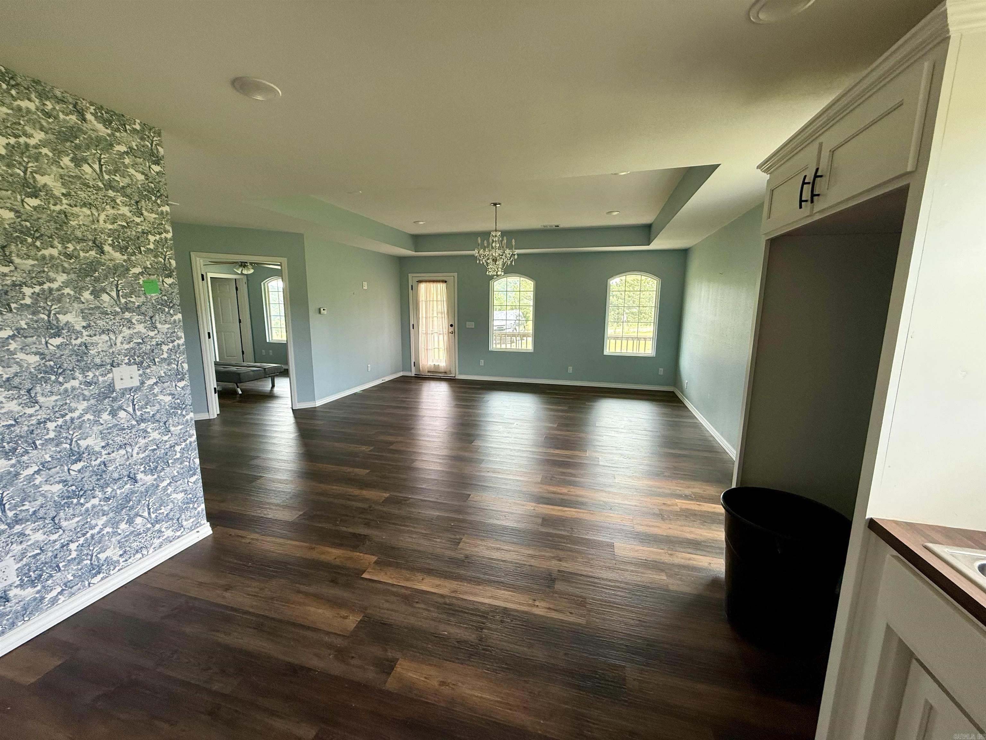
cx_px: 493
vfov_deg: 85.7
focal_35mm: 14
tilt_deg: -8.3
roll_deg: -0.6
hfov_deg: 102.1
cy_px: 370
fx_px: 399
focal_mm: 2.22
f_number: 2.2
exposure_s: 1/99
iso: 125
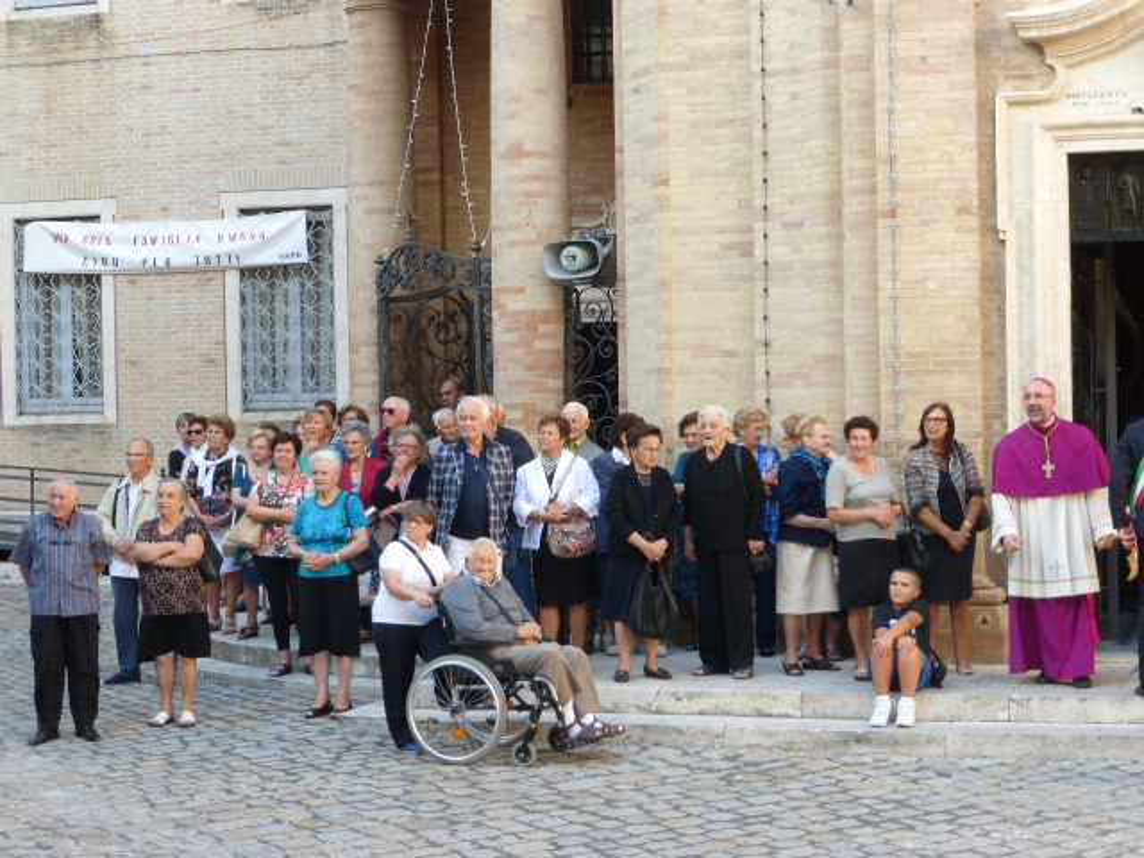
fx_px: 2280
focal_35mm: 69
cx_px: 572
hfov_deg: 28.2
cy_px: 429
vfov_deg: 21.3
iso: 100
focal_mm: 11.7
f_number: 4.9
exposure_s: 1/60
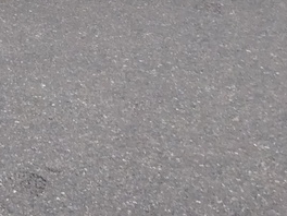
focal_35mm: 109
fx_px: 904
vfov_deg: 12.5
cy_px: -166
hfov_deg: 15.0
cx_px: -272
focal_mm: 5.25
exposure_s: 1/33.3
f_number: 1.75
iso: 975
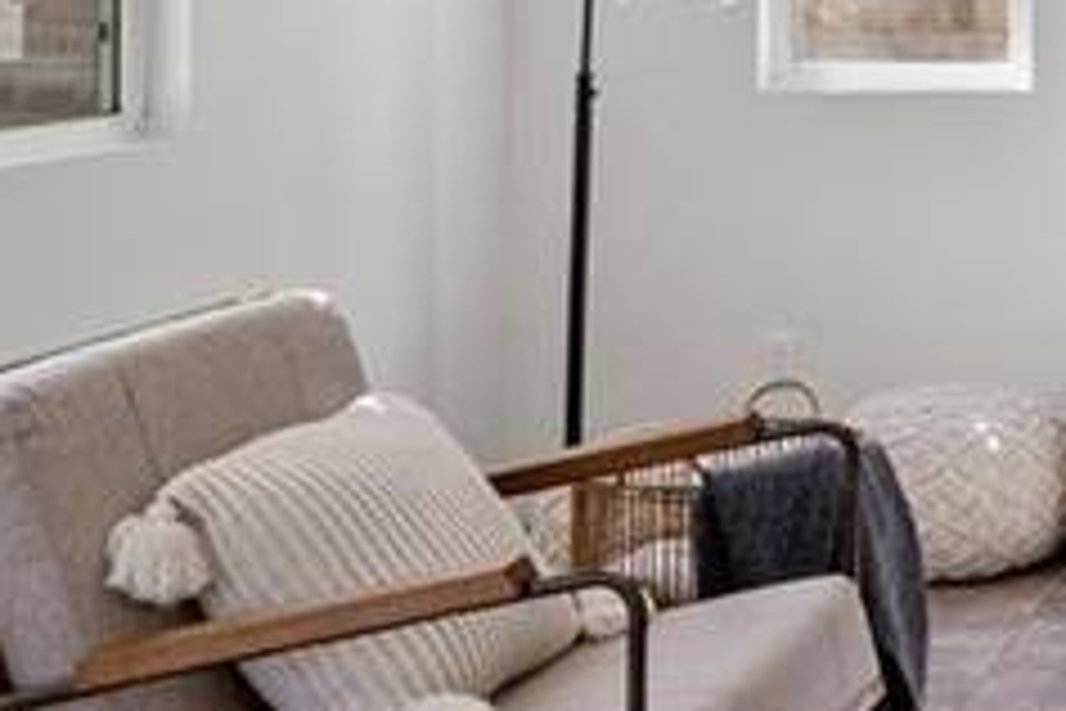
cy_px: -133
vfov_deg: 18.7
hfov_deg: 23.6
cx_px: 1579
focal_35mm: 69
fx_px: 2043
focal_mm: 16
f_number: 9
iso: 200
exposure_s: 1/10
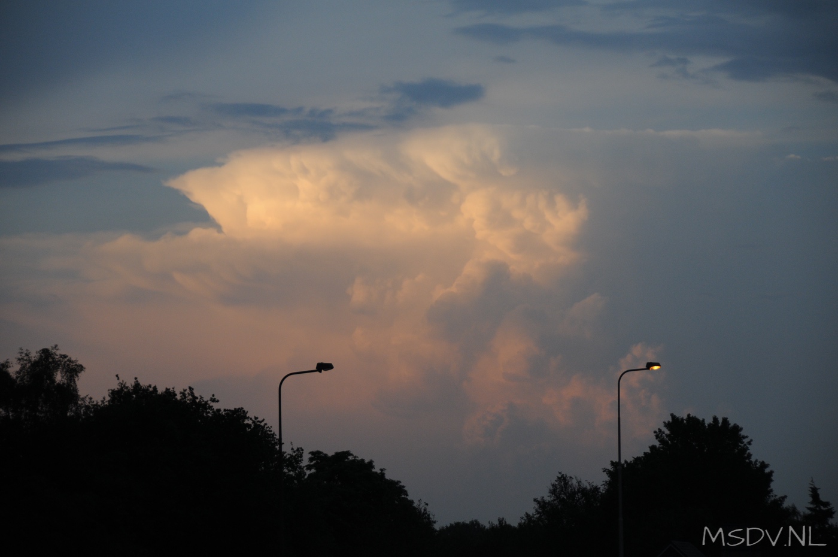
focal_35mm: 158
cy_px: 278
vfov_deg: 8.7
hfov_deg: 13.1
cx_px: 419
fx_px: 3662
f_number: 5.6
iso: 400
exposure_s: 1/125
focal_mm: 105
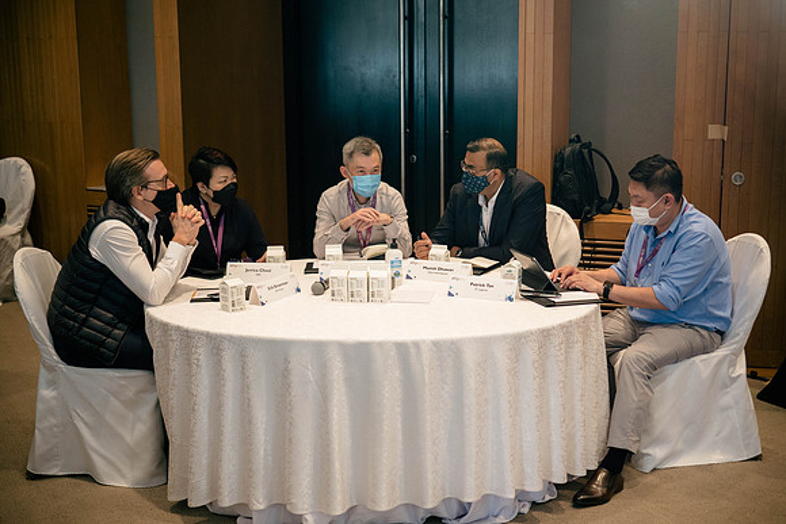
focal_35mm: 53
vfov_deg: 25.5
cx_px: 393
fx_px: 1158
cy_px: 262
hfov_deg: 37.5
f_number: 1.7
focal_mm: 25
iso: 500
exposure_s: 1/100
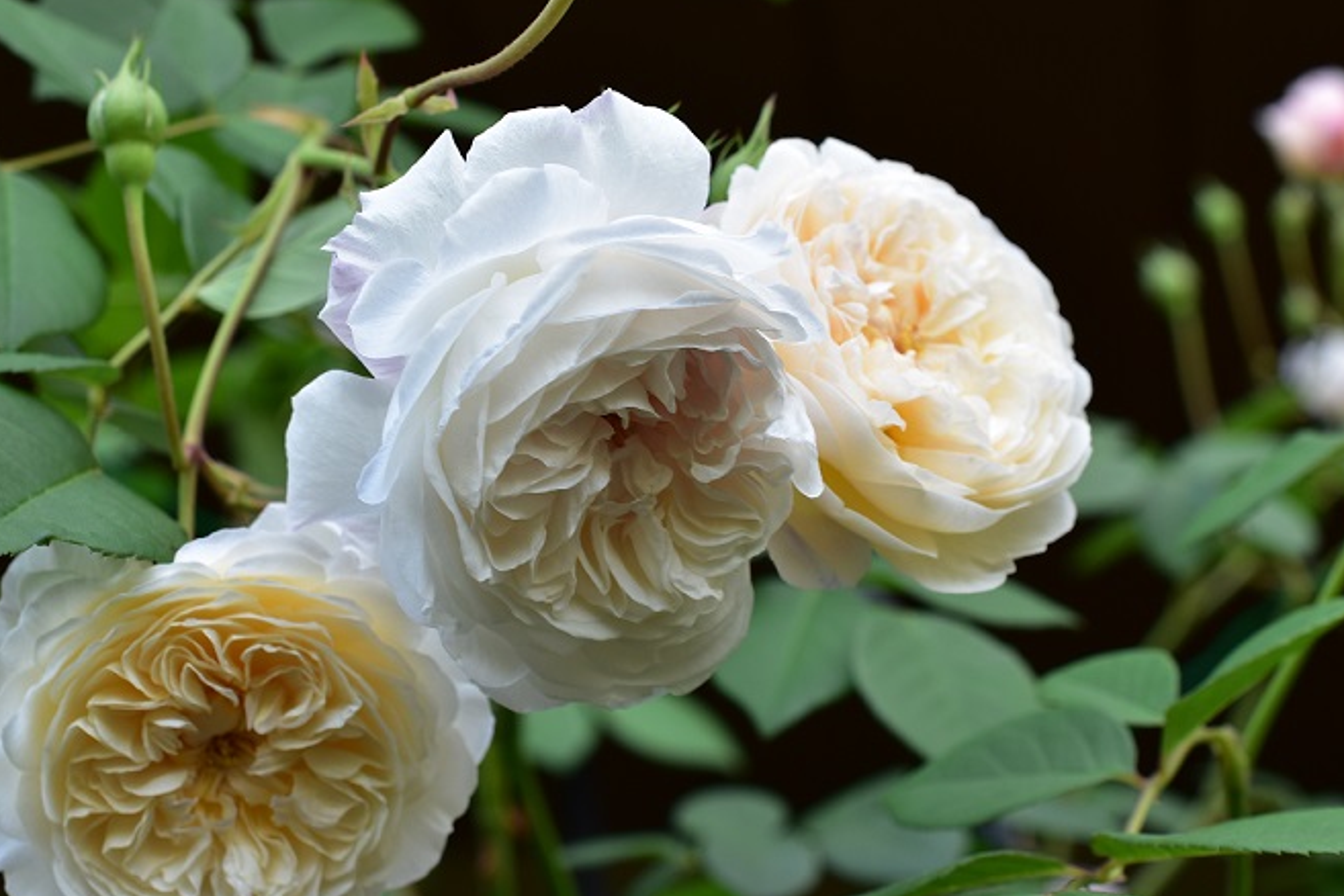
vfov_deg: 18.4
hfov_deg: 27.3
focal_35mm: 74
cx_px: 653
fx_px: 2762
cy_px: 495
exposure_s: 1/80
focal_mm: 40
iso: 250
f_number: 9
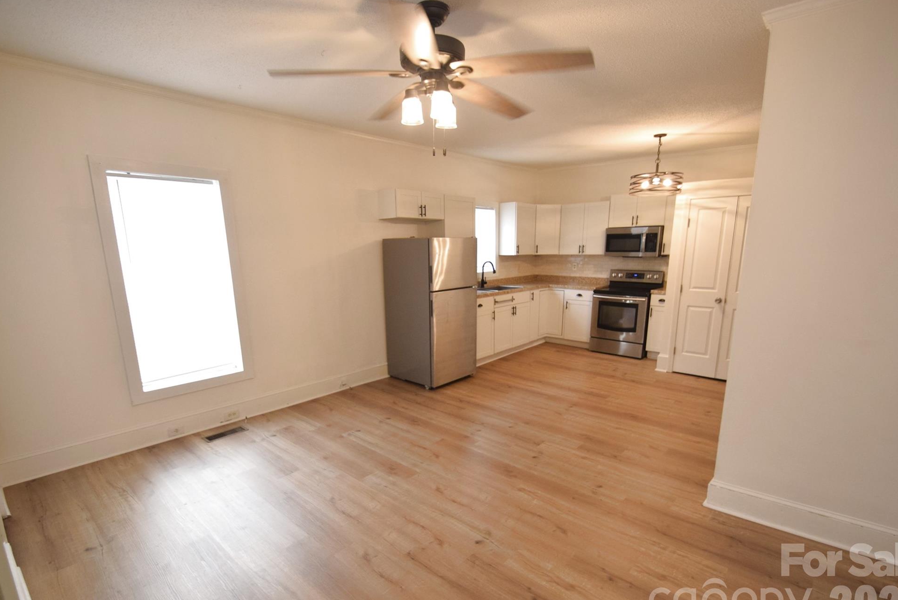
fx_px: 399
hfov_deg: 96.7
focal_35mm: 16
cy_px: 316
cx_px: 451
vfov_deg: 73.8
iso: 800
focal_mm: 10
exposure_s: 1/80
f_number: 4.5
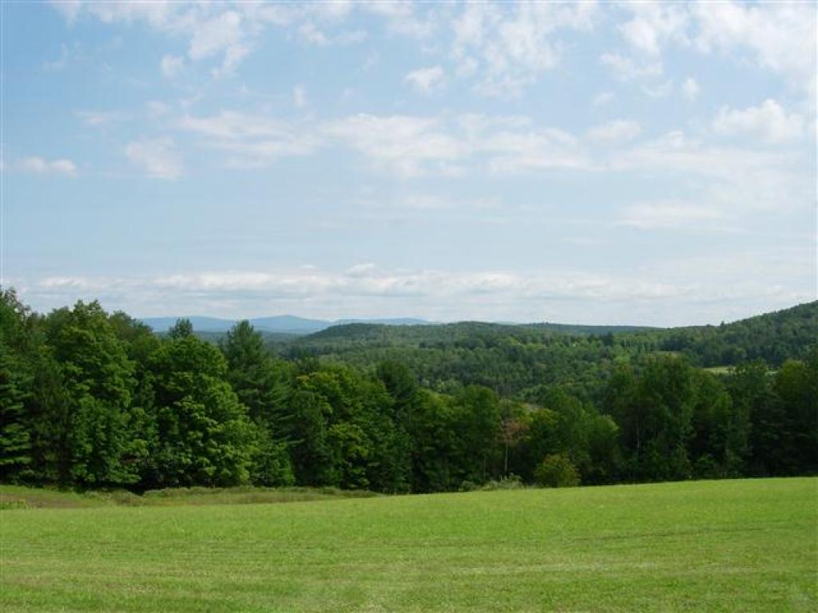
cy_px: 306
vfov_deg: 37.7
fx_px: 898
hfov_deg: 49.0
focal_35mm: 38
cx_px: 409
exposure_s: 1/745
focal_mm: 7.8
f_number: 4.8
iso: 79
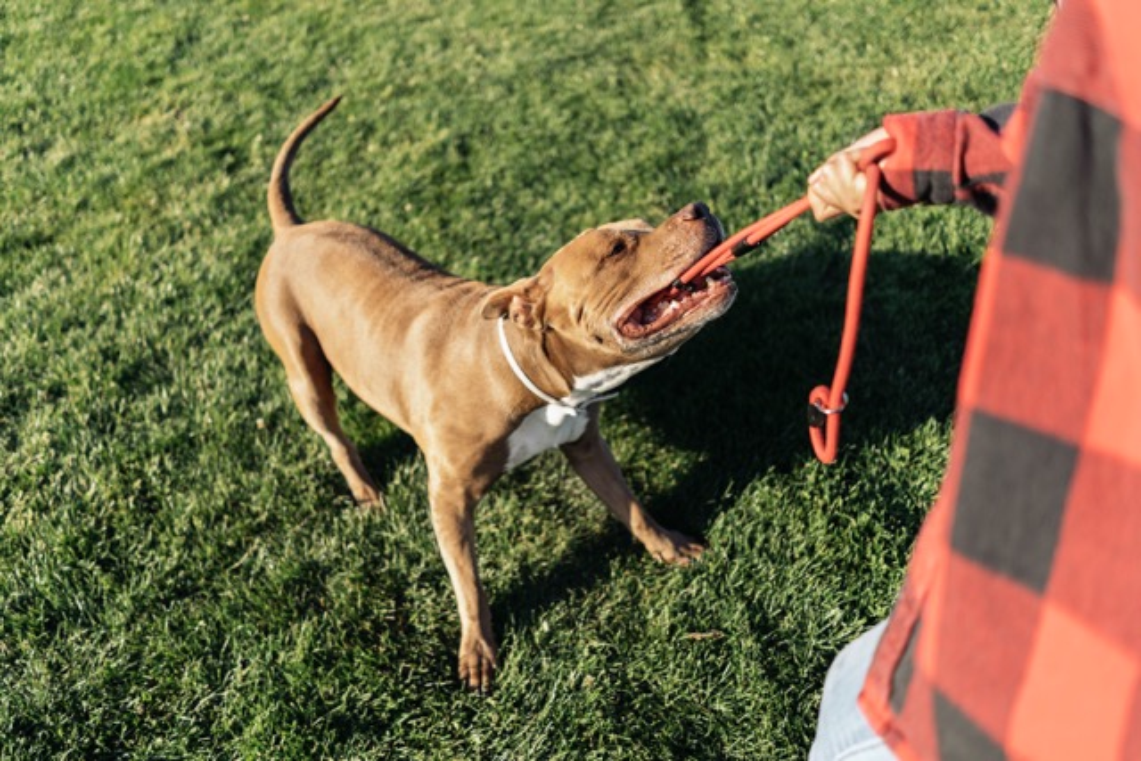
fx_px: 888
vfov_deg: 46.4
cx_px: 570
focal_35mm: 28
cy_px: 380
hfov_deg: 65.5
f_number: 2
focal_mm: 28
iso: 100
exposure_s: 1/1250
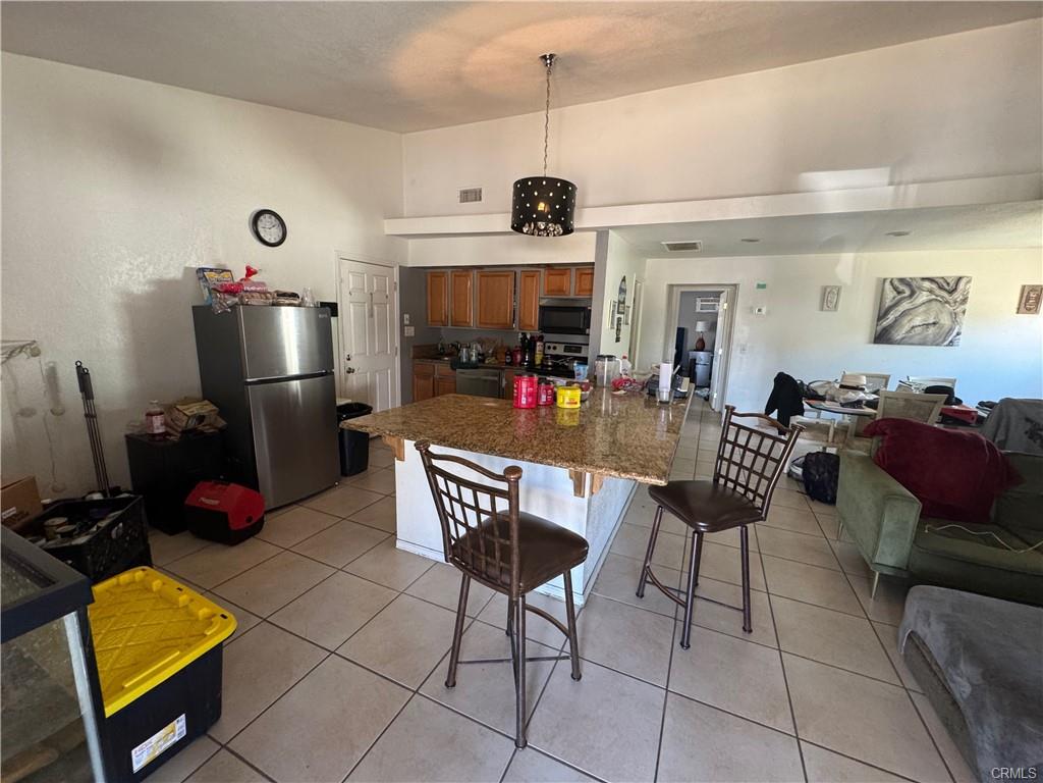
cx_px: 522
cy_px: 392
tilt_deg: -11.6
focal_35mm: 14
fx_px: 422
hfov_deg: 102.1
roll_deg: -2.1
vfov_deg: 85.7
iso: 500
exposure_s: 1/60
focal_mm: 2.22
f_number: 2.2
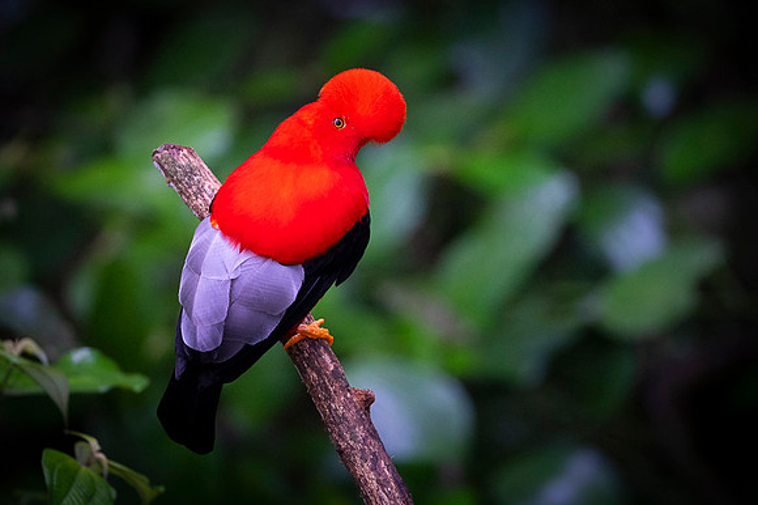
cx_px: 403
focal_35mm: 660
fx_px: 13878
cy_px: 182
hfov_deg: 3.1
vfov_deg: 2.1
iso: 3200
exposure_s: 1/20
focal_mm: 500
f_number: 4
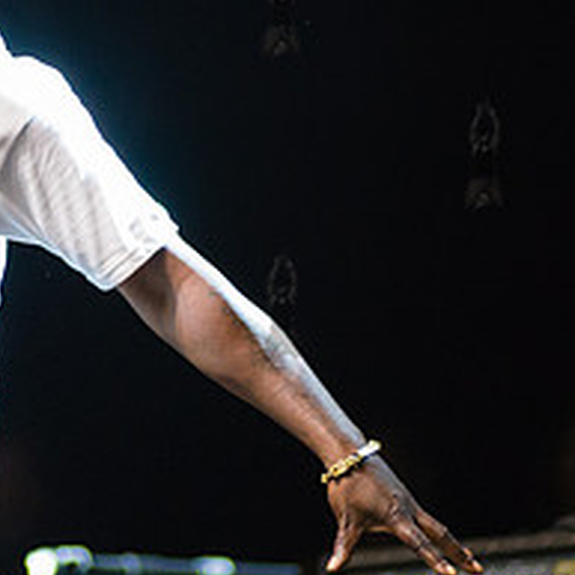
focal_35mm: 450
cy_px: 105
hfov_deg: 3.9
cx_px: -106
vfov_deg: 3.9
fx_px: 8457
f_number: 2.8
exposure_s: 1/320
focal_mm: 155
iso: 4000
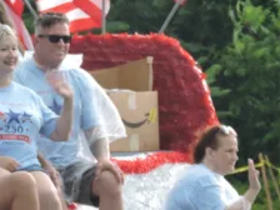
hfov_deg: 2.4
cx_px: -4
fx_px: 6617
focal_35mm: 818
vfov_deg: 1.8
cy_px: 102
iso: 400
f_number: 4.7
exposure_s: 1/50
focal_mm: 49.1
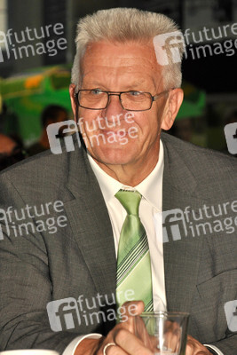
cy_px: 178
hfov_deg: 9.2
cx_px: 118
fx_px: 1480
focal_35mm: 150
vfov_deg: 13.7
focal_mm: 100
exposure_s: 1/60
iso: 800
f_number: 5.6
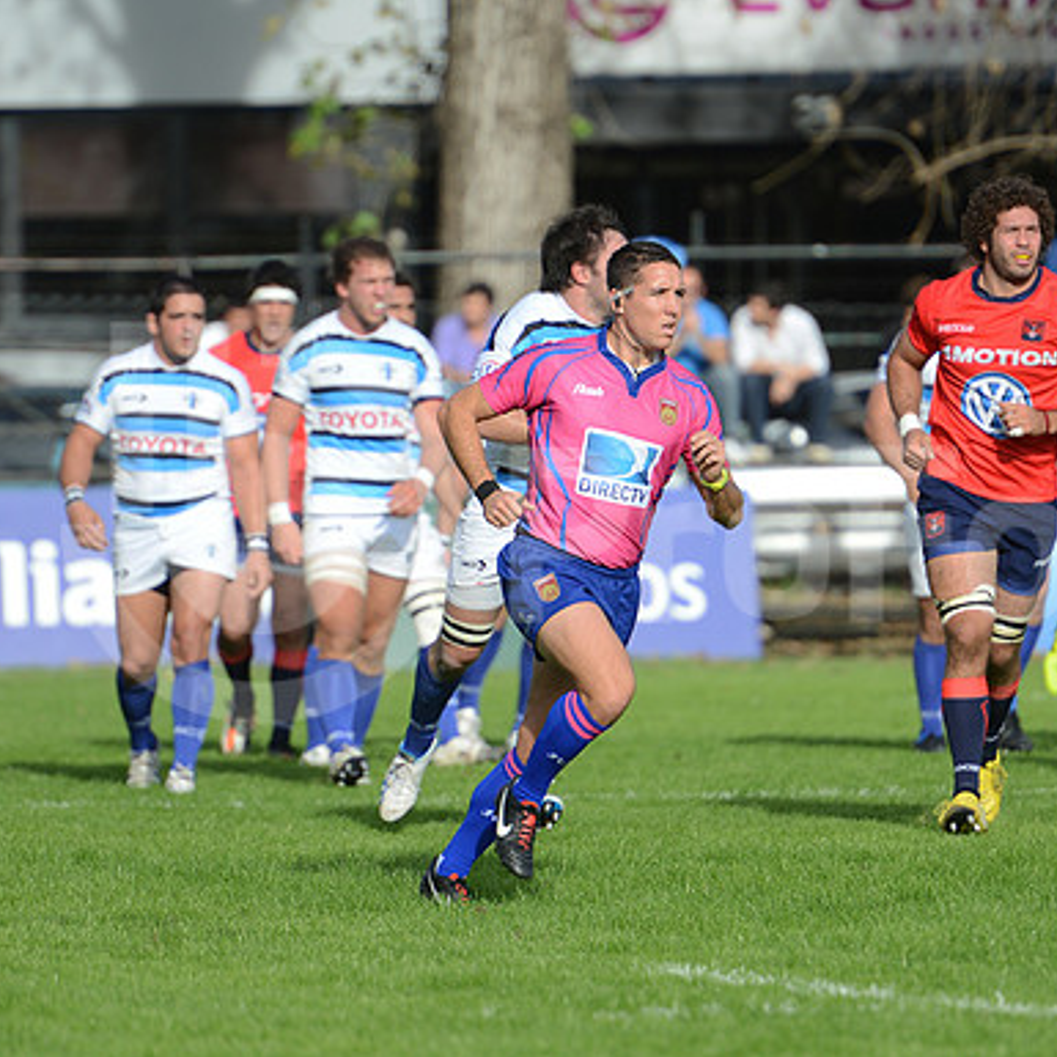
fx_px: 11953
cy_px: 528
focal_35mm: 346
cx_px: 730
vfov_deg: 5.1
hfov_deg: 5.1
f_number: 4
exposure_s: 1/800
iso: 250
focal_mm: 270
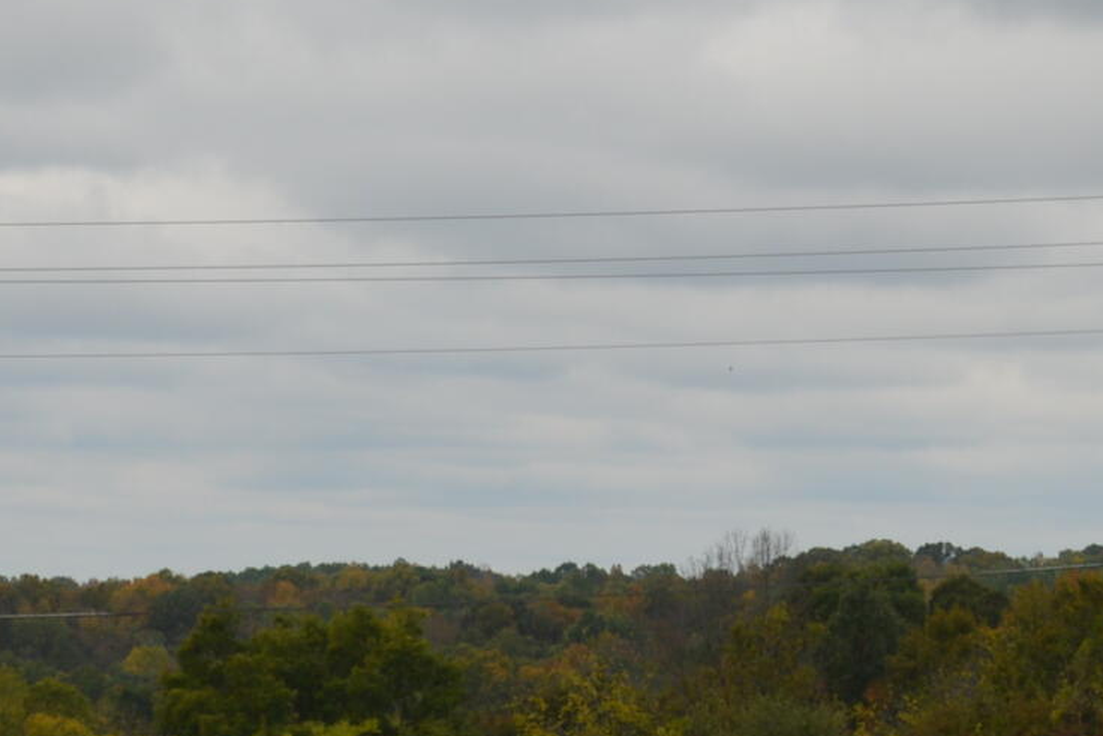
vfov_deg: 8.0
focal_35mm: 171
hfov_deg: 11.9
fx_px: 5240
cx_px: 1061
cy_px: 370
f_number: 7.1
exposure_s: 1/200
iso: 100
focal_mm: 28
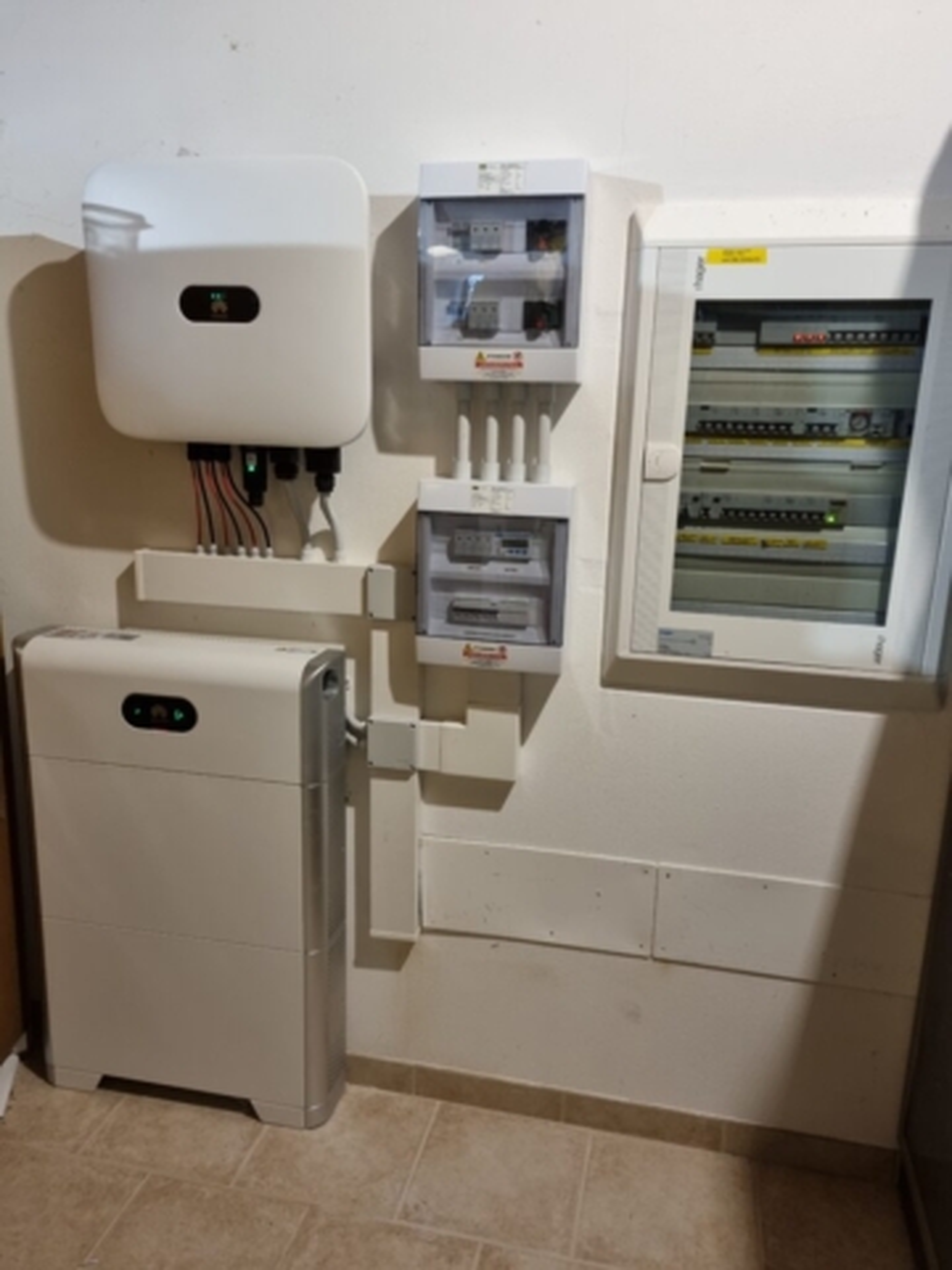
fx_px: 953
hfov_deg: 53.1
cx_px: 476
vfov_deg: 67.3
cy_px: 635
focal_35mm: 26
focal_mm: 5.4
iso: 200
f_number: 1.8
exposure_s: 1/50
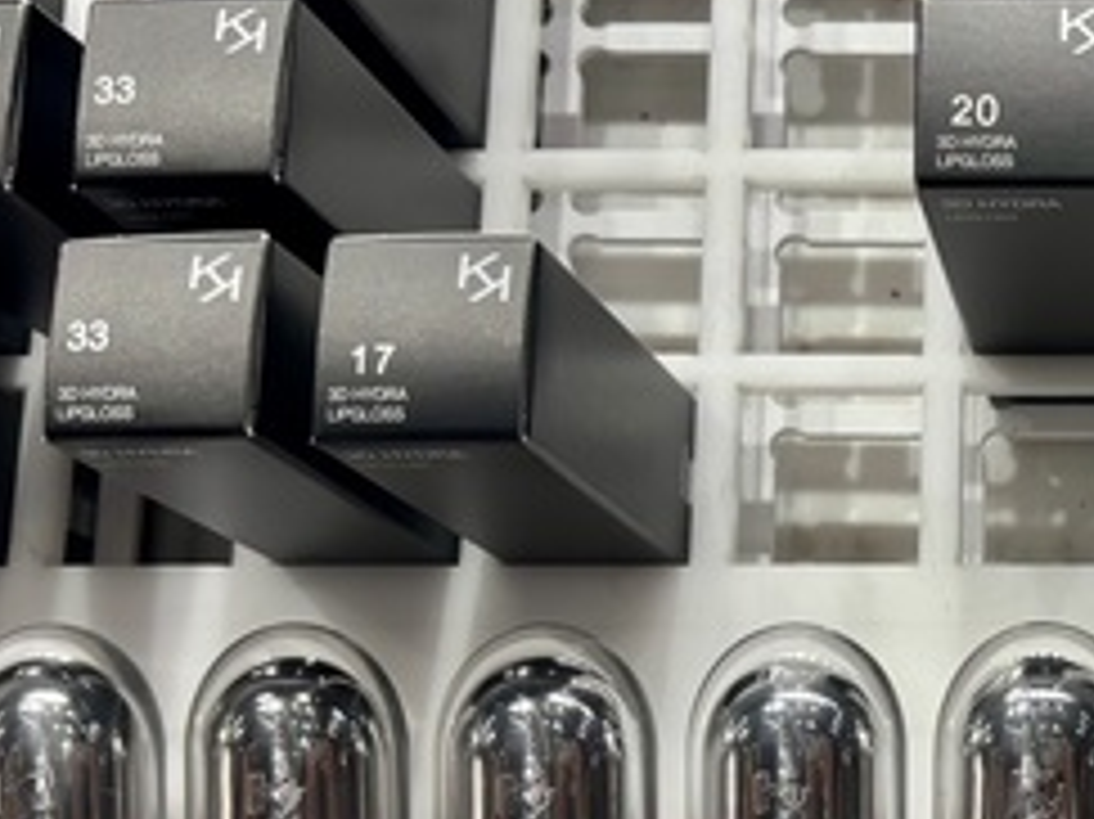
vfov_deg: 19.5
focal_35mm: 75
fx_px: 2369
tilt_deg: -30.1
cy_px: 610
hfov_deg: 24.4
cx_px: 1171
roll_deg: +0.4
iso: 50
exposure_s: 1/120
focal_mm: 5.96
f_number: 1.6
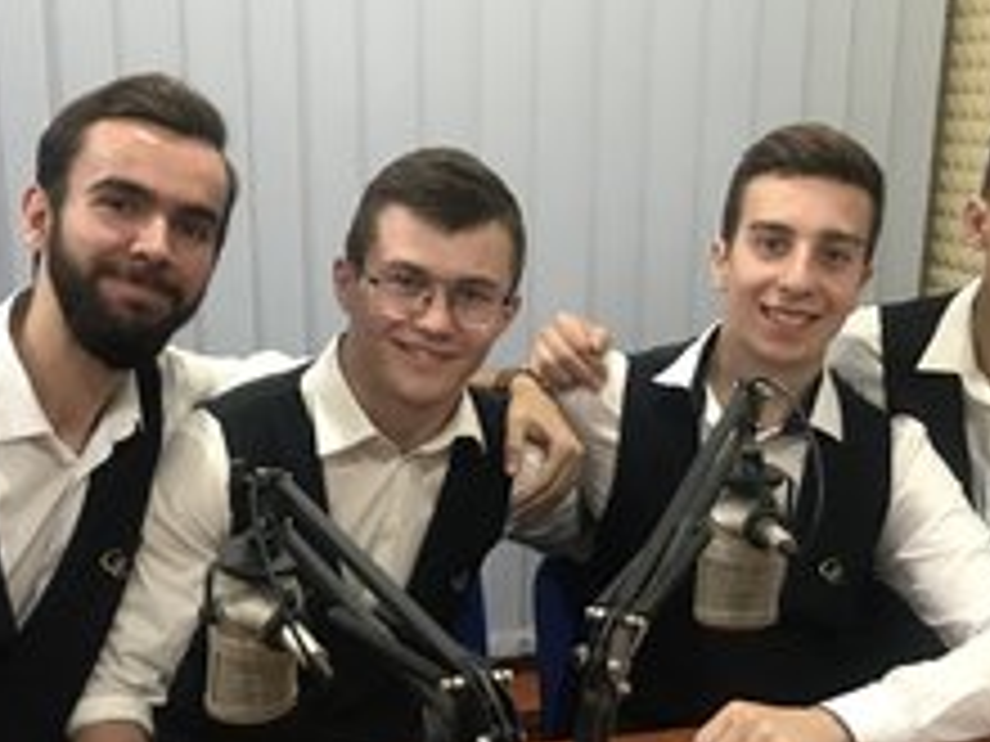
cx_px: 477
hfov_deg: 37.5
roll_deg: -0.4
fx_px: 1459
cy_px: 504
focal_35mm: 51
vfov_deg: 28.3
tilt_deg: -15.8
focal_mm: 3.99
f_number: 1.8
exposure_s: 1/17
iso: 64
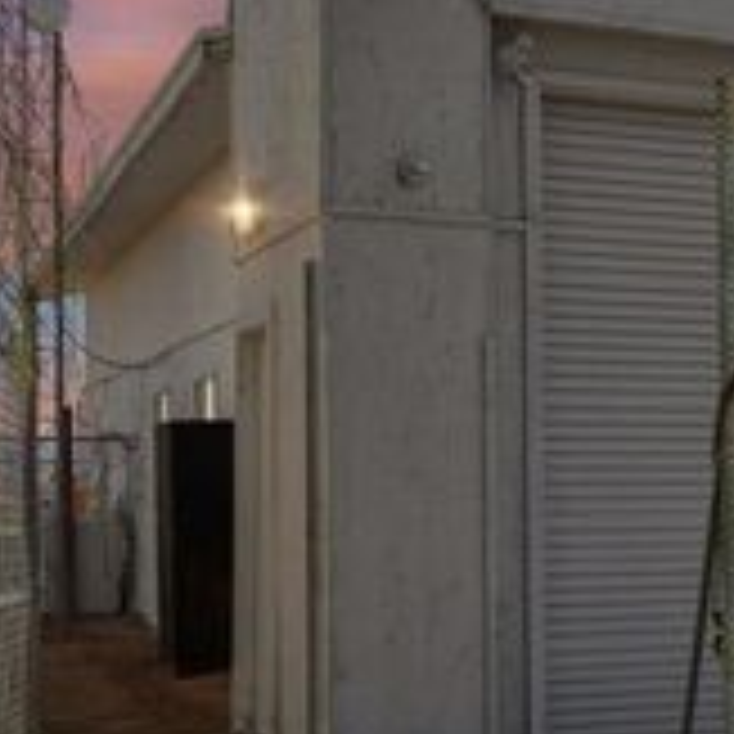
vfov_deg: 21.3
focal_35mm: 81
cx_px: 1031
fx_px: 1943
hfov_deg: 19.3
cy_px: 277
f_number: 7.1
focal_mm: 31
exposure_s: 1/250
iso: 100
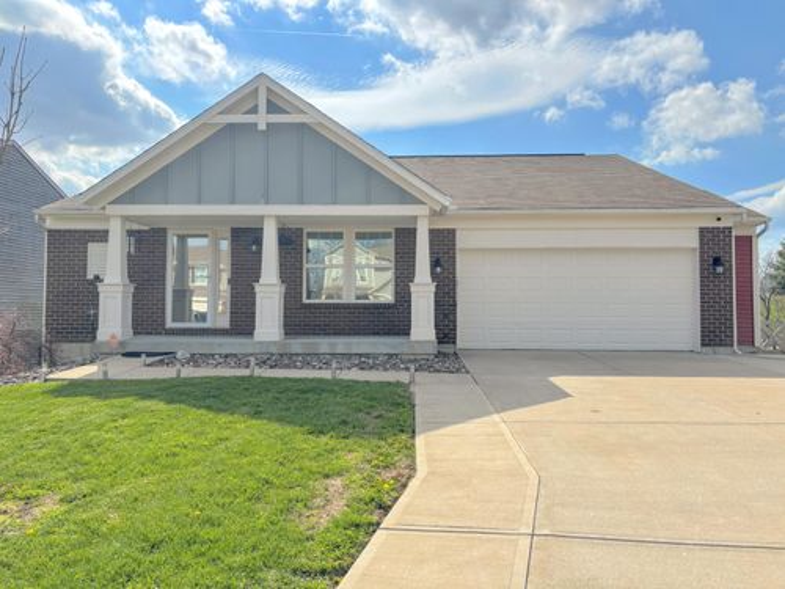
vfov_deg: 53.1
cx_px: 392
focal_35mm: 26
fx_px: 590
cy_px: 294
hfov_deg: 67.3
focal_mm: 5.96
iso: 50
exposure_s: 1/5618
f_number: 1.6
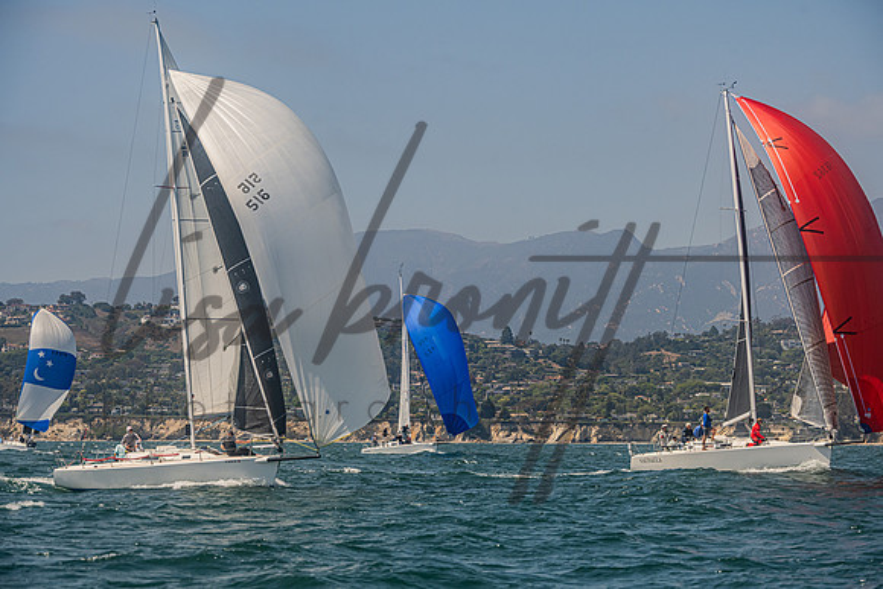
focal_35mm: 121
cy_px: 295
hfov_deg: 16.9
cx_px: 452
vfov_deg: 11.3
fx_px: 2971
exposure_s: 1/2000
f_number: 8
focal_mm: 115
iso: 400
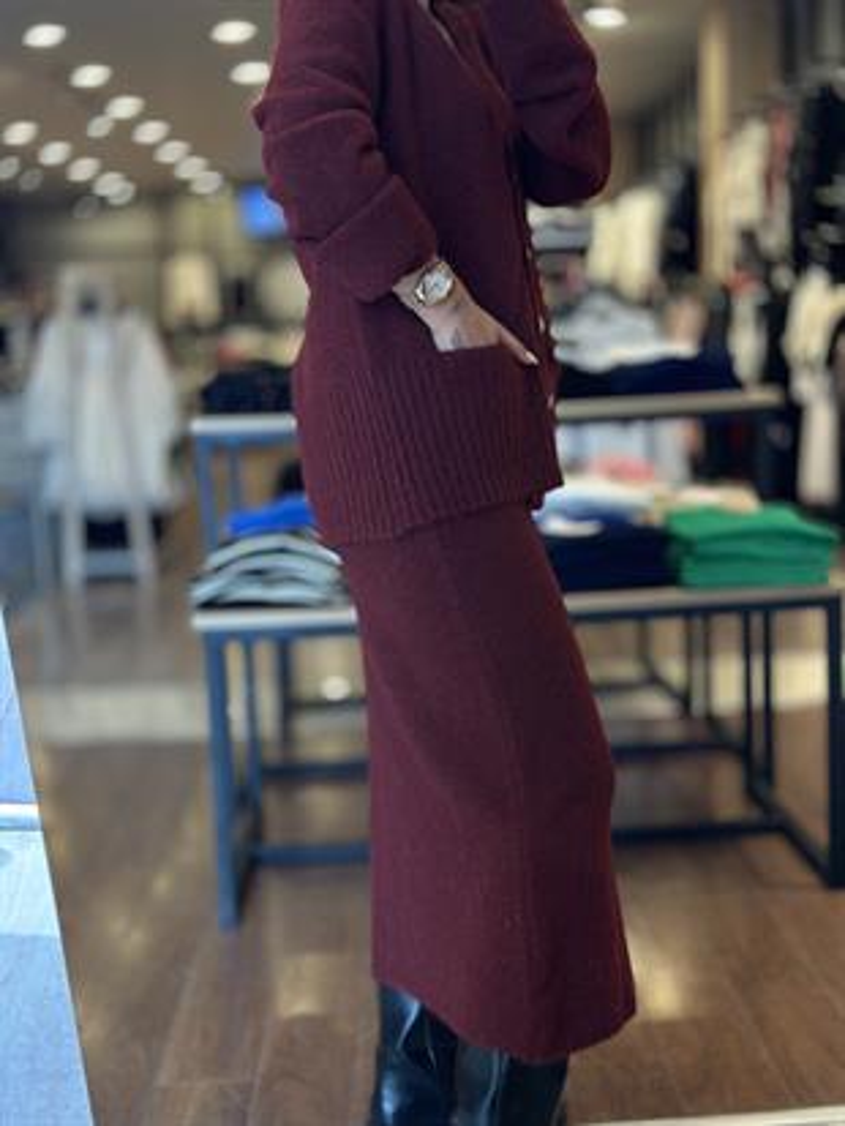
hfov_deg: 30.3
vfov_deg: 39.6
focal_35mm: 48
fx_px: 1561
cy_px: 563
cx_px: 422
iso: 125
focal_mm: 6.86
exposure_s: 1/79
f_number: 1.78
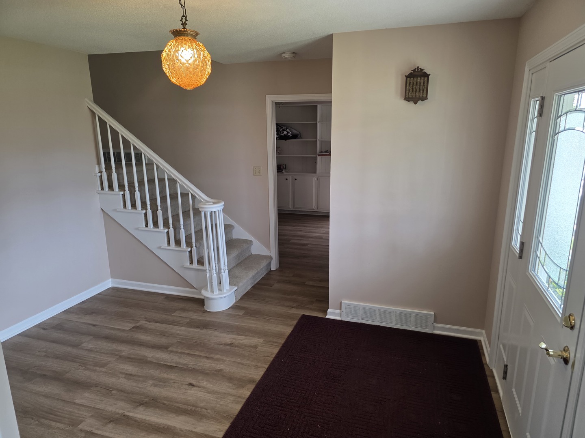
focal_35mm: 23
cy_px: 219
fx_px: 389
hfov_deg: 73.9
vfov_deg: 58.9
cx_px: 292
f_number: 1.7
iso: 125
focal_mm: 6.3
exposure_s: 1/120
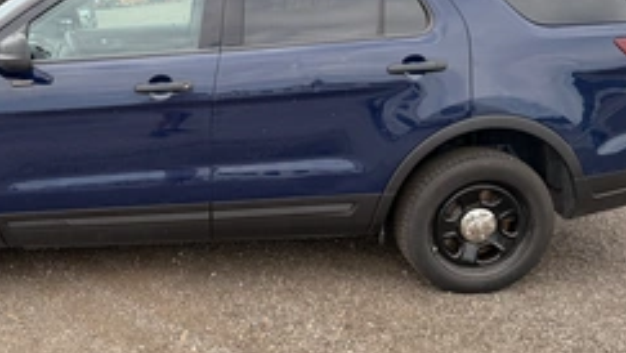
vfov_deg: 27.7
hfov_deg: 46.3
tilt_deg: -14.0
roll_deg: +1.9
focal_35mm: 43
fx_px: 714
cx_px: 191
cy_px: 193
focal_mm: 6.76
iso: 100
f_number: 1.78
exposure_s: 1/1553
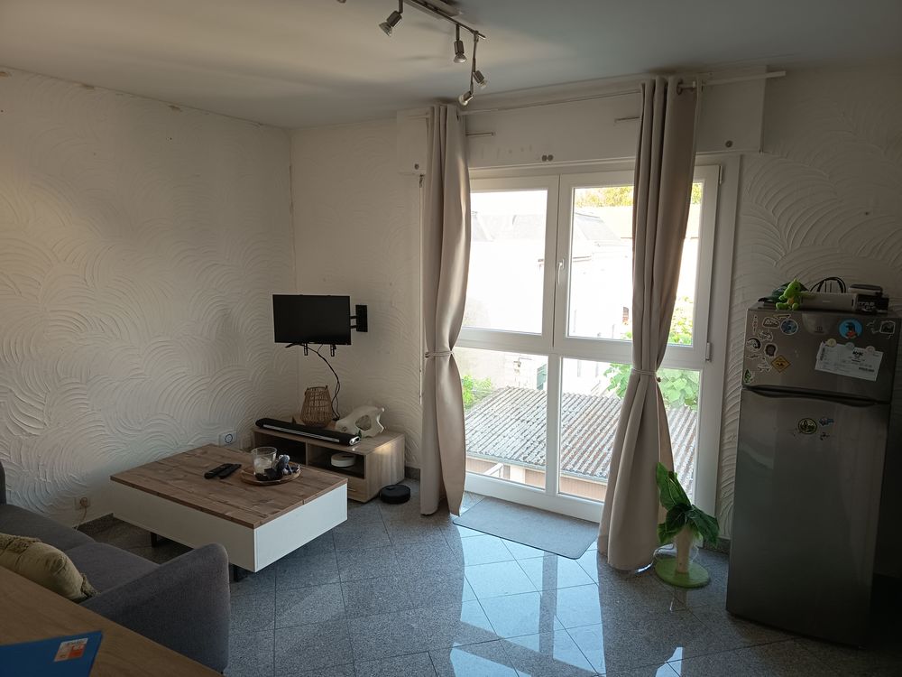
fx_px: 625
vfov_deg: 56.8
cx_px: 451
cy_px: 338
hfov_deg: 71.6
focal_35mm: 24
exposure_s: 1/50
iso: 155
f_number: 1.7
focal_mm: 5.27
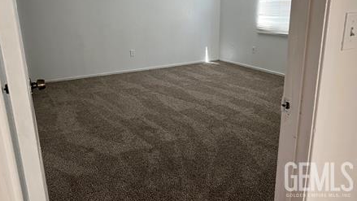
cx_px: 176
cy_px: 81
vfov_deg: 40.0
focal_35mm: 29
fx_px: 275
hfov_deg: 66.1
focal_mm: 5.7
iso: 100
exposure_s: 1/60
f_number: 1.5
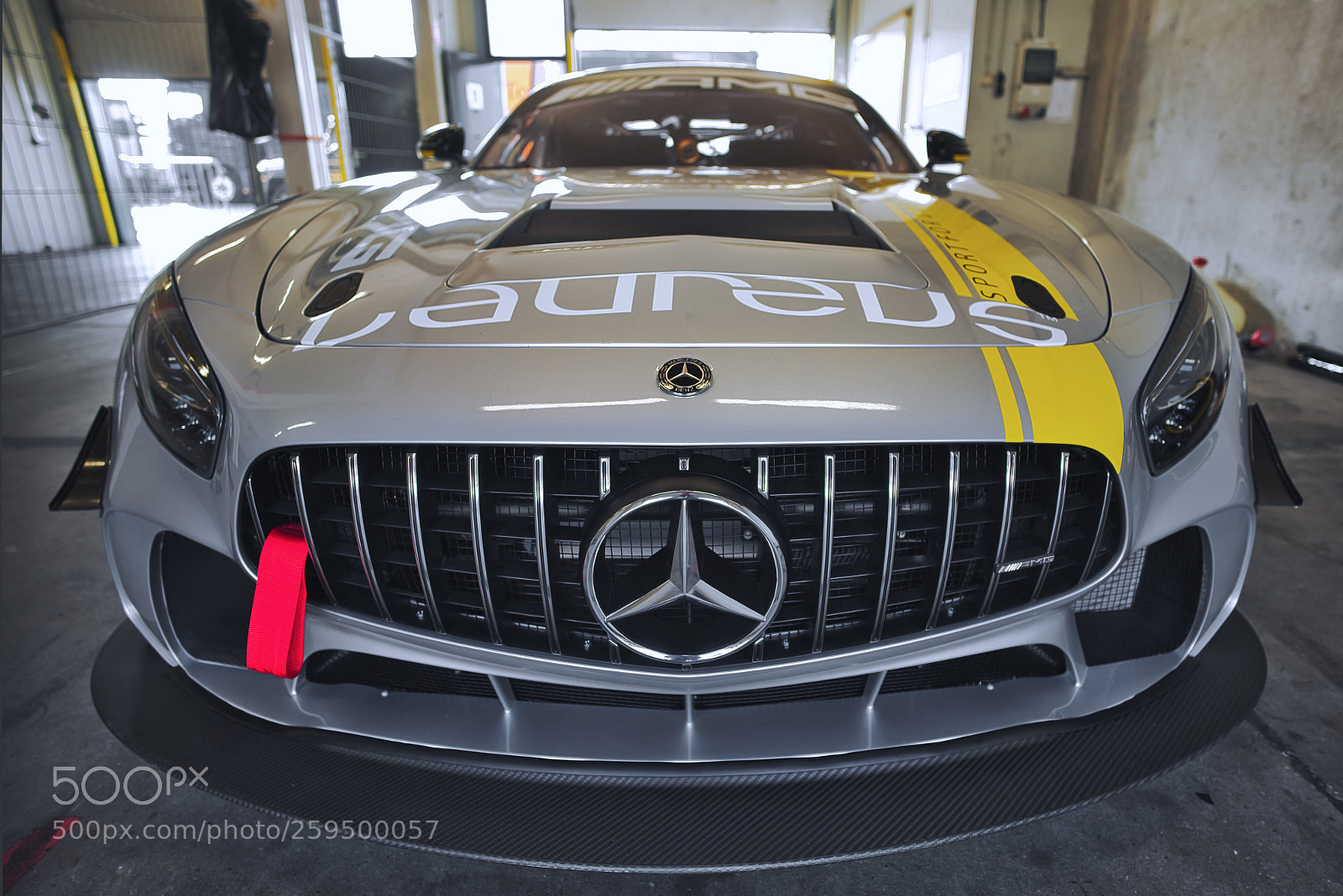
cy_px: 448
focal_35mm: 18
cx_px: 672
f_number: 2.8
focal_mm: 18
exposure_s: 1/80
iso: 100
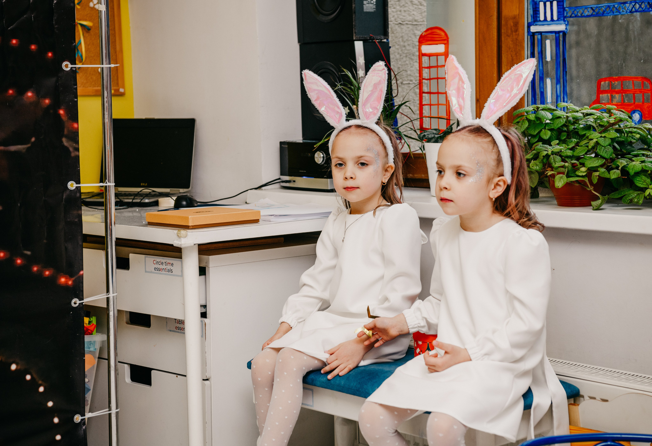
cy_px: 214
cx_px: 348
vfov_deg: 18.7
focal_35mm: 74
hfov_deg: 27.1
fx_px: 1355
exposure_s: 1/160
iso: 320
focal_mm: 70
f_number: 4.5
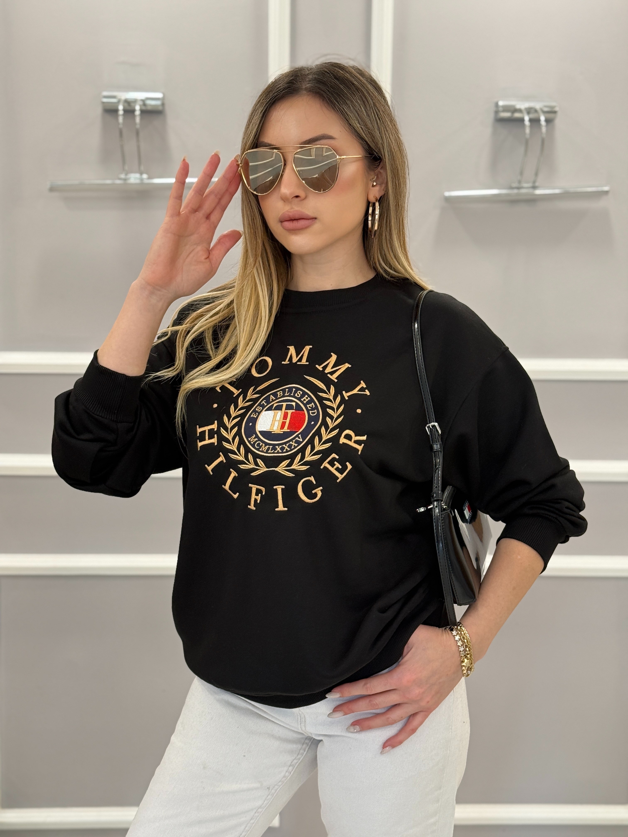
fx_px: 1161
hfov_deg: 30.3
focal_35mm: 48
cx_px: 314
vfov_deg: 39.7
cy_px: 418
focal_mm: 6.76
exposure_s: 1/60
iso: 100
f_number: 1.78
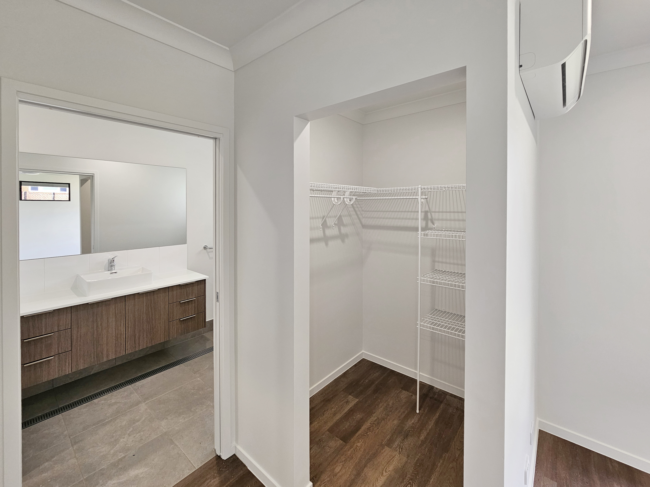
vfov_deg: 89.9
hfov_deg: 106.2
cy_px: 244
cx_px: 325
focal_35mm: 13
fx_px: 244
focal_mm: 2.2
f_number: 2.2
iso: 125
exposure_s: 1/50
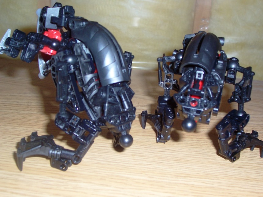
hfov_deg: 44.8
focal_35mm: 42
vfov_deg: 34.3
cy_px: 98
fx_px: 319
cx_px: 132
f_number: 3
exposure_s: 1/60
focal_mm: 7
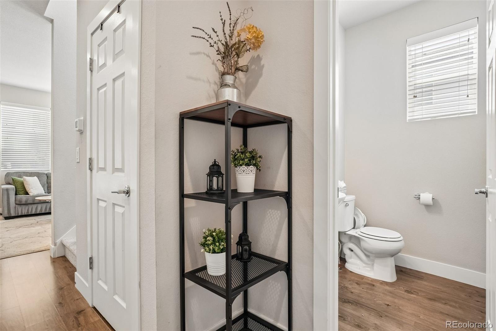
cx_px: 248
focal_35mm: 16
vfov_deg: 72.0
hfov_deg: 95.0
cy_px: 166
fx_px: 227
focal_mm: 11
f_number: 8
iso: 500
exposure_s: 1/30
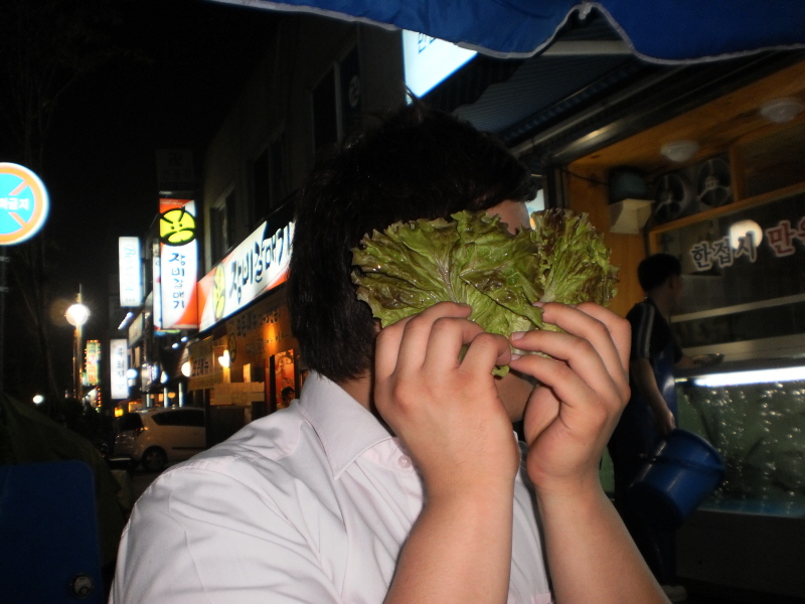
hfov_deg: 51.4
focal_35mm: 36
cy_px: 302
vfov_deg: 39.7
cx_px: 402
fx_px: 837
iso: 125
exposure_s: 1/30
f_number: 3.1
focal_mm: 6.3
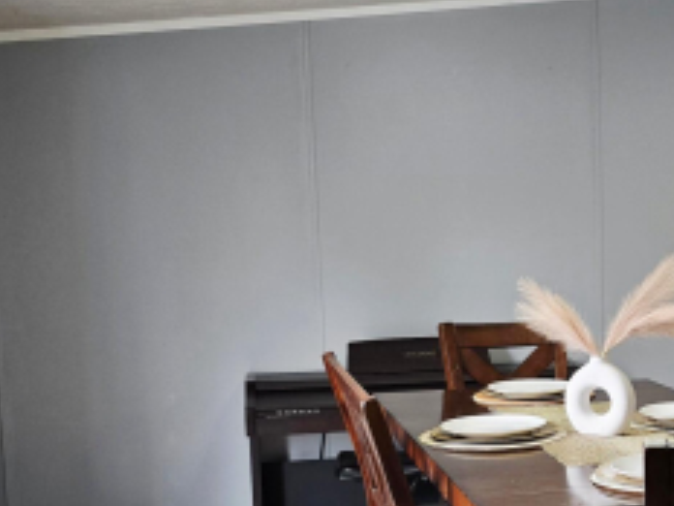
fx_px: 1285
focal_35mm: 66
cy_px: 355
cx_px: 667
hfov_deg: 27.7
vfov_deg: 22.1
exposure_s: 1/120
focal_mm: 6.3
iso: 160
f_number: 1.7
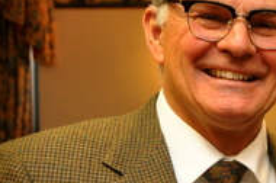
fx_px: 1255
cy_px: 221
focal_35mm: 164
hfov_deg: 12.0
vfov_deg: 8.3
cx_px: 405
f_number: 4
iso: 800
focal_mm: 26
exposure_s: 1/60
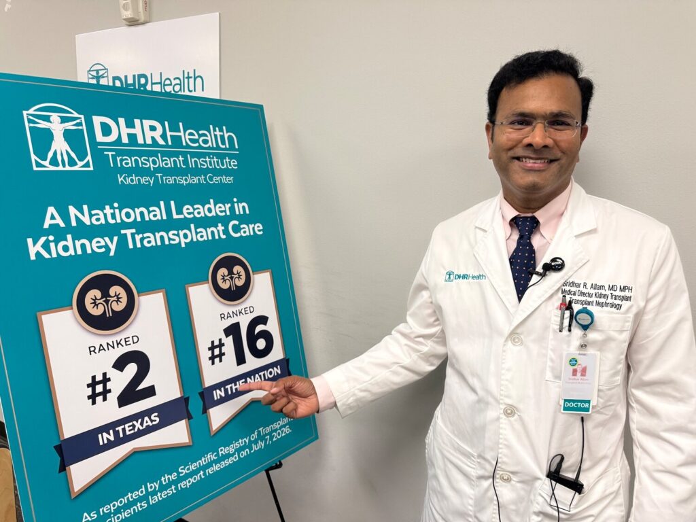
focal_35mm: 24
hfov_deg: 71.6
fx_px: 483
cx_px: 348
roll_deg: -3.0
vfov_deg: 56.8
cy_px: 261
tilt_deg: -10.3
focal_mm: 6.76
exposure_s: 1/60
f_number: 1.78
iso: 320
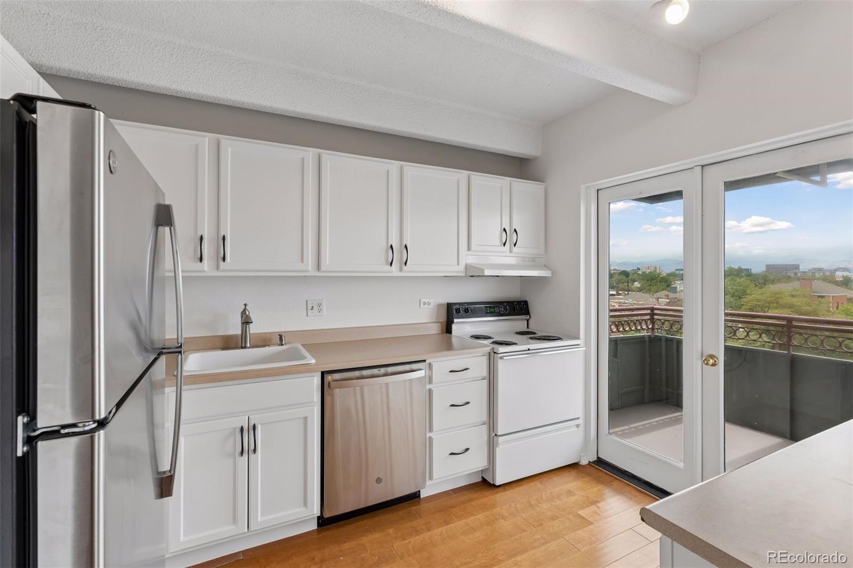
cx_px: 426
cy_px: 284
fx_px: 403
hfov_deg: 93.3
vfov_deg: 70.4
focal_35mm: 17
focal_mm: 17
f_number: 8
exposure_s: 1/80
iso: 400
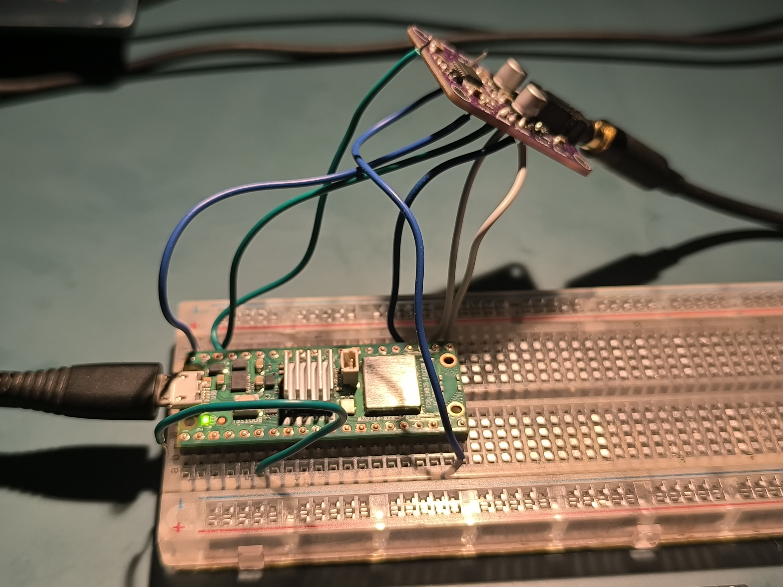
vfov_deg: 34.3
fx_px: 950
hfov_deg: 44.8
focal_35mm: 42
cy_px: 294
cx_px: 392
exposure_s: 1/100
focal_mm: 6.14
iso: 160
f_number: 1.65
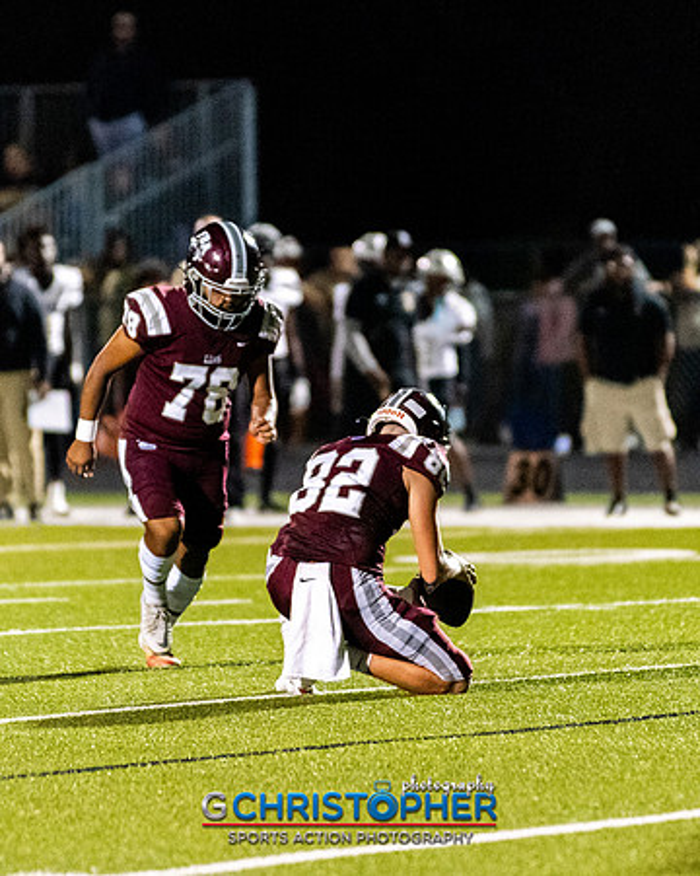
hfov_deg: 3.9
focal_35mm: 401
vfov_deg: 4.8
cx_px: 367
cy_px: 447
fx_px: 10392
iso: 5000
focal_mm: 200
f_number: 2.8
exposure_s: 1/800
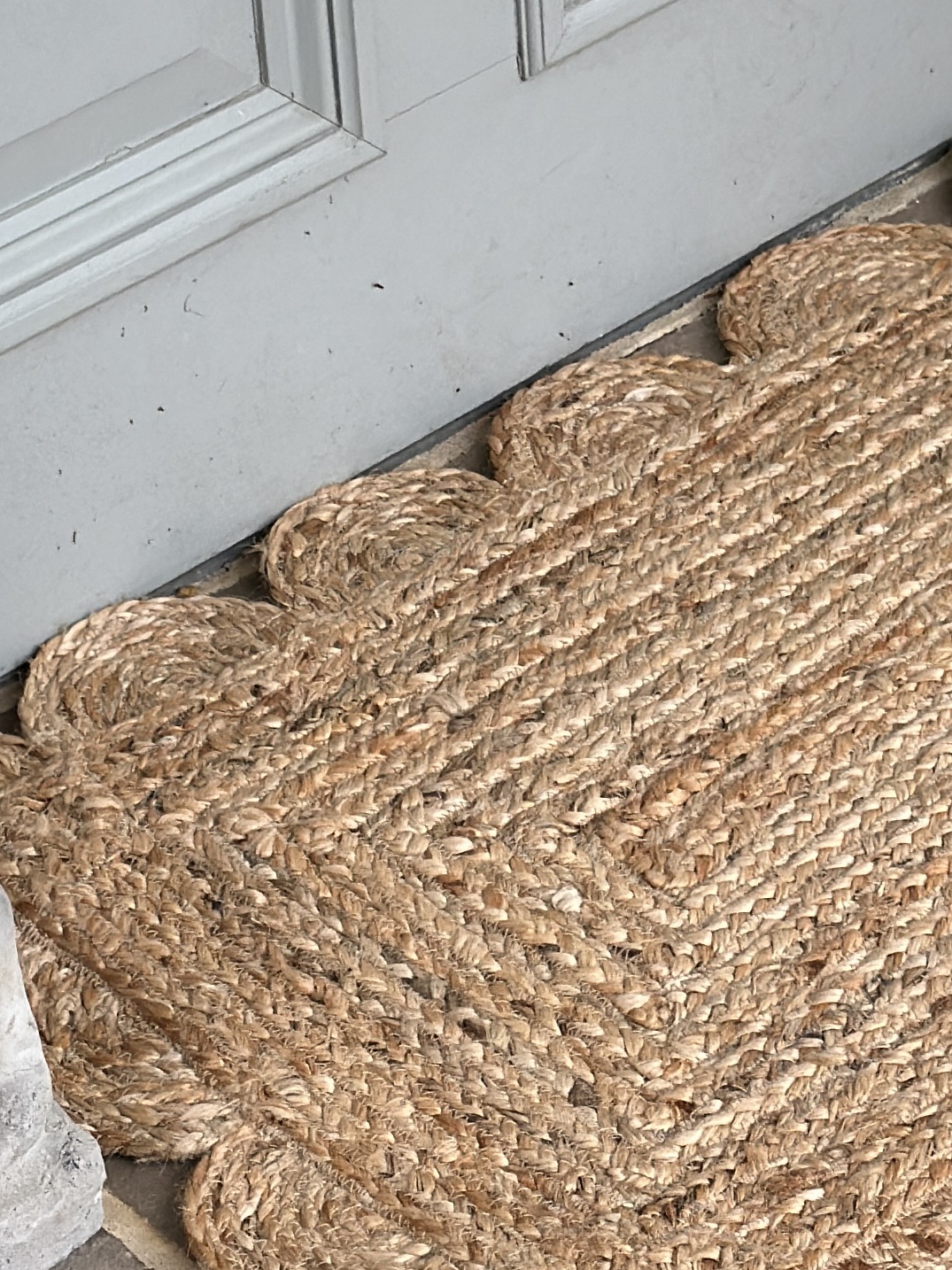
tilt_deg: -33.6
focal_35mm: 135
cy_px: 379
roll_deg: +3.7
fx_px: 4952
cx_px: 514
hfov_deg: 11.0
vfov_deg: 14.6
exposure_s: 1/171
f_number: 1.78
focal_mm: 6.86
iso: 100
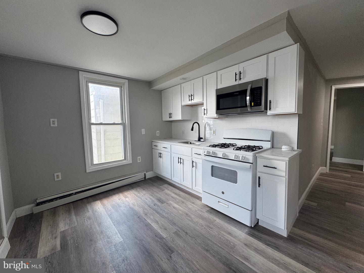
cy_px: 136
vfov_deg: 85.7
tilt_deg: -5.4
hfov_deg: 102.1
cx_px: 182
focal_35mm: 14
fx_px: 147
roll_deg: +1.9
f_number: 2.2
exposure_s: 1/120
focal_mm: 2.22
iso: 125
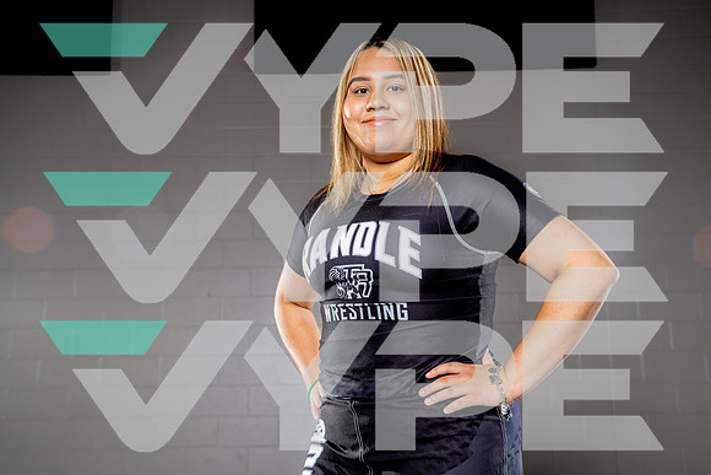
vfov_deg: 29.9
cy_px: 238
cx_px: 356
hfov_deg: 43.6
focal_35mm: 45
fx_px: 889
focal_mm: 45
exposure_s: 1/250
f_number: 5.6
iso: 320
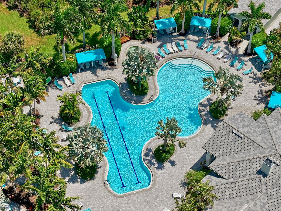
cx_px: 140
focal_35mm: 70
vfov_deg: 21.0
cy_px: 106
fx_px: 568
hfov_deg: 27.8
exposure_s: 1/5000
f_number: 2.8
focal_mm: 19.4
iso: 160
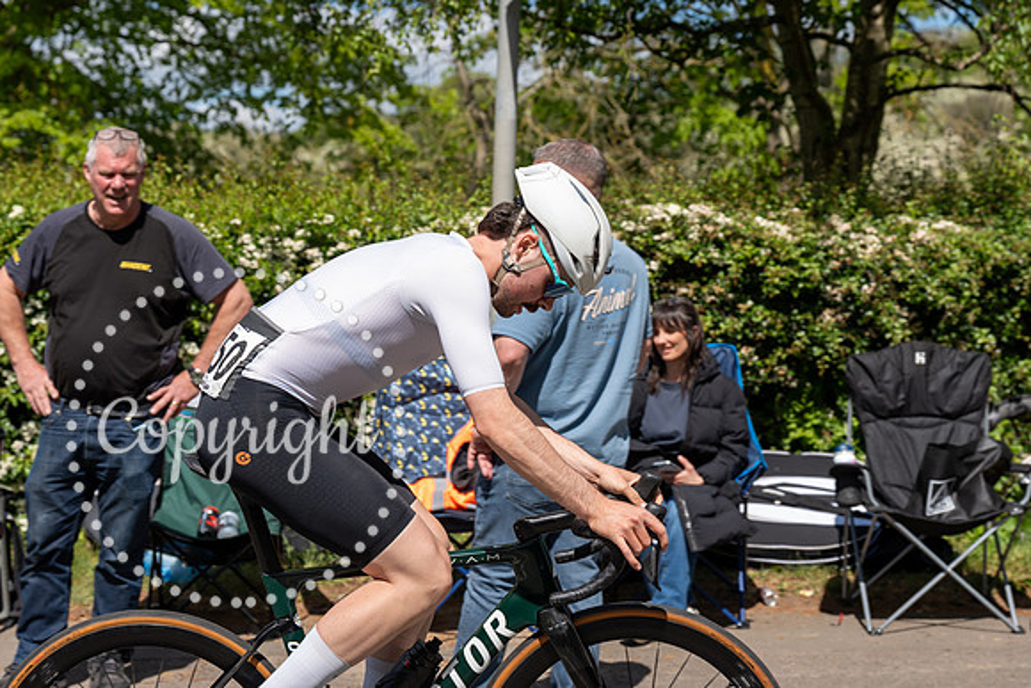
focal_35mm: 70
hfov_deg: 28.8
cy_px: 344
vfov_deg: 19.5
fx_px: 2005
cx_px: 516
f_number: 5.6
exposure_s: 1/1000
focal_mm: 70
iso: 200
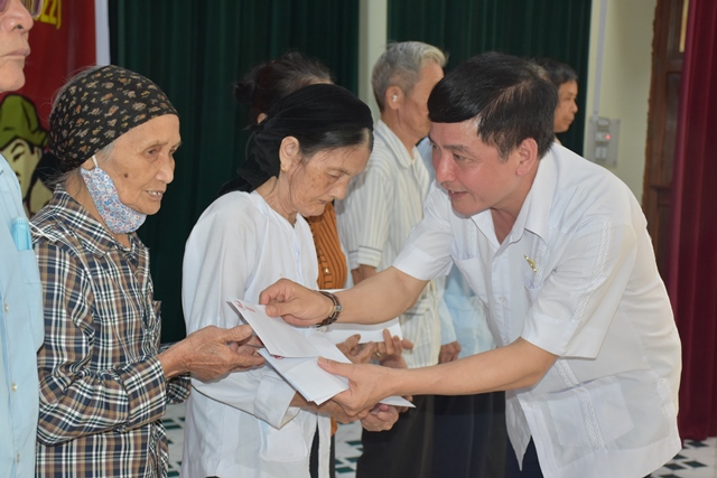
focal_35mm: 57
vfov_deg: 23.8
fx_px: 1135
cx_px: 358
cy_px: 239
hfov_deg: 35.0
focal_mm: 38
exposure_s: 1/60
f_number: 4.2
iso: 900
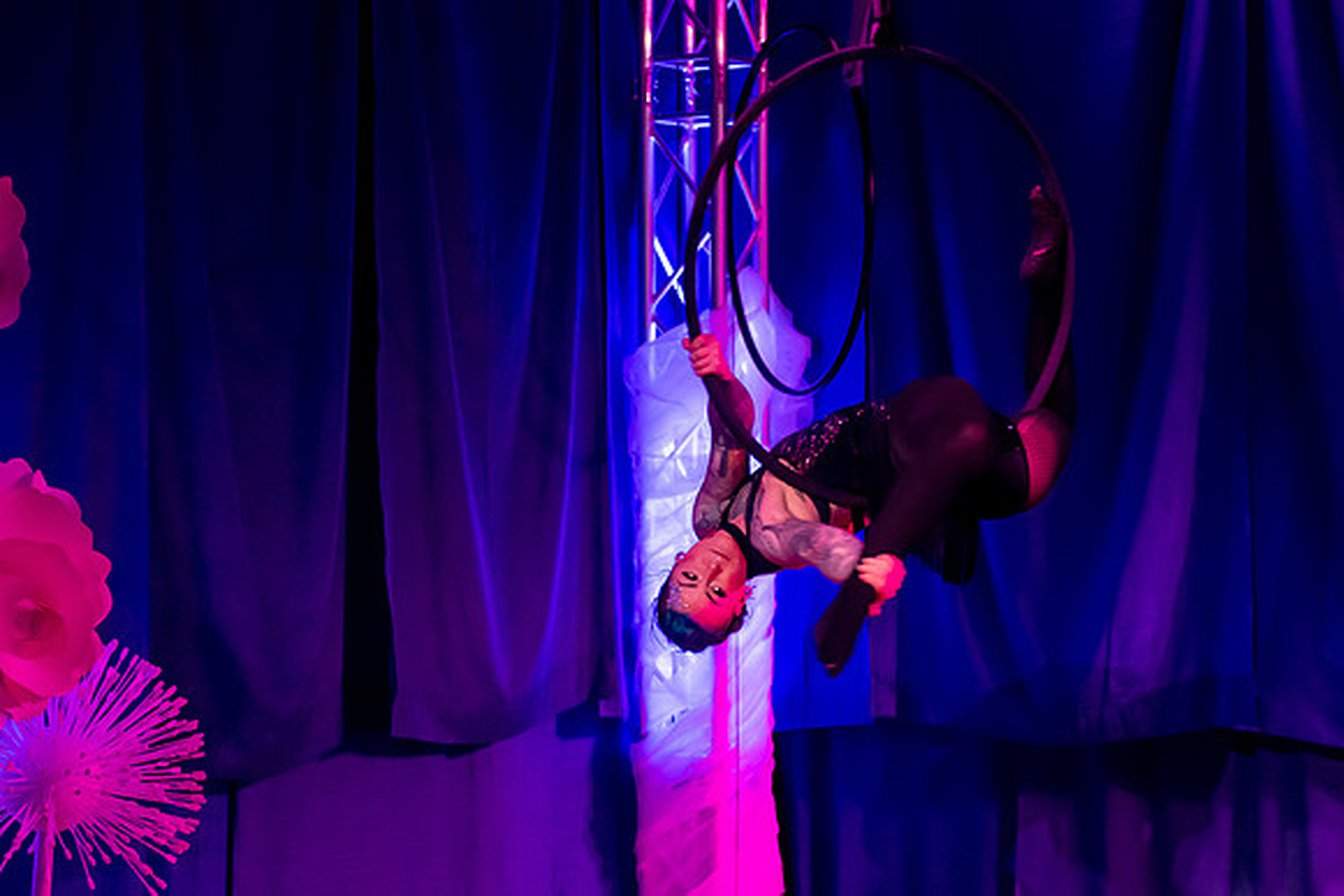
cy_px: 546
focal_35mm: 95
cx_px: 723
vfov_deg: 14.3
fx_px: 3561
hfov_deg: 21.4
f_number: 2.8
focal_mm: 60
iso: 3200
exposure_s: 1/80
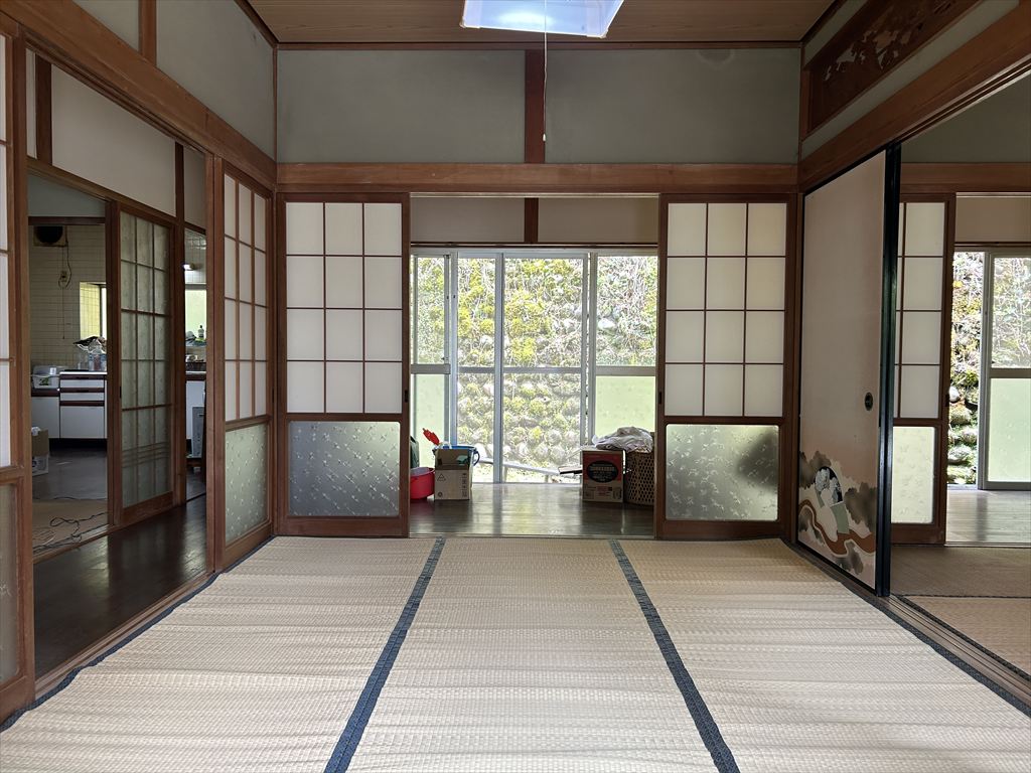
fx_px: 774
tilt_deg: -2.5
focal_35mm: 26
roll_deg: -0.6
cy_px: 386
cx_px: 516
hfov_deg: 67.3
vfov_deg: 53.1
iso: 80
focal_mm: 5.7
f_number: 1.5
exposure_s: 1/120
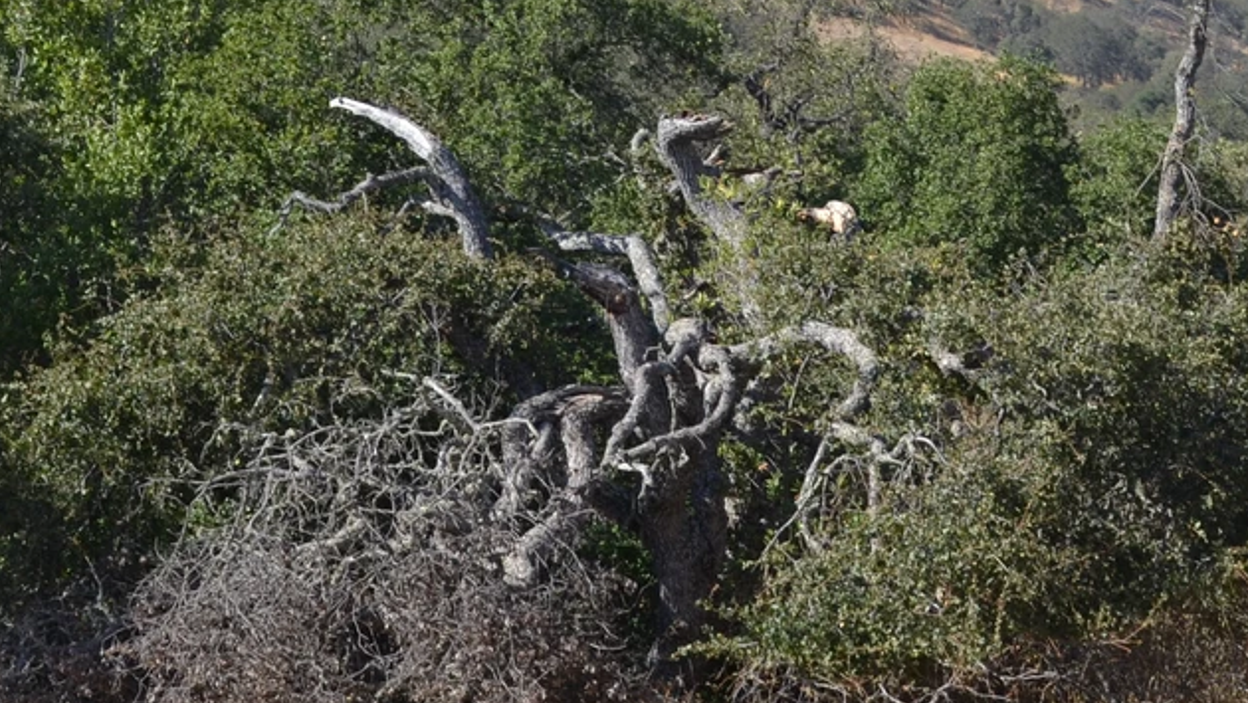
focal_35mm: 105
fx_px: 3476
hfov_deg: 20.4
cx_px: 584
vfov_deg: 11.3
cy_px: -156
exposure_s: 1/160
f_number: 6.3
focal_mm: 26
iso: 100
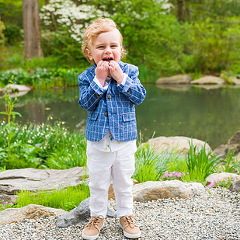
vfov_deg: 33.4
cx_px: 100
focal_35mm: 51
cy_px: 110
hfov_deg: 33.3
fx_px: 400
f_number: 3.5
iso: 200
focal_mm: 32
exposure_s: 1/400
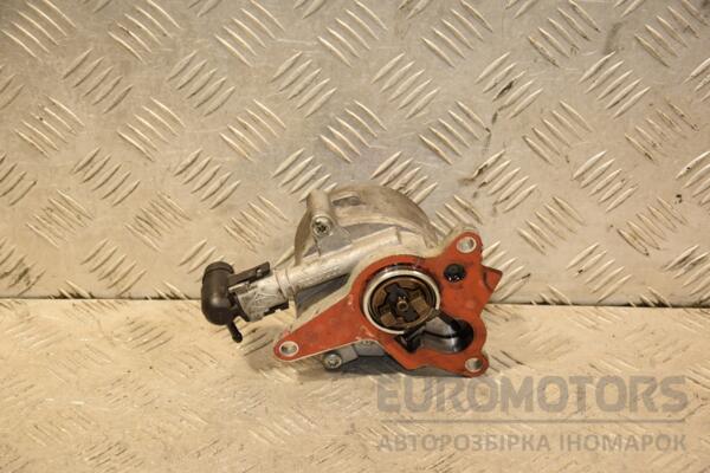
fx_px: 1716
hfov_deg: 23.4
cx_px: 355
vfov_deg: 15.7
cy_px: 236
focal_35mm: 87
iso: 800
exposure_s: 1/200
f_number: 5
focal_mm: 58
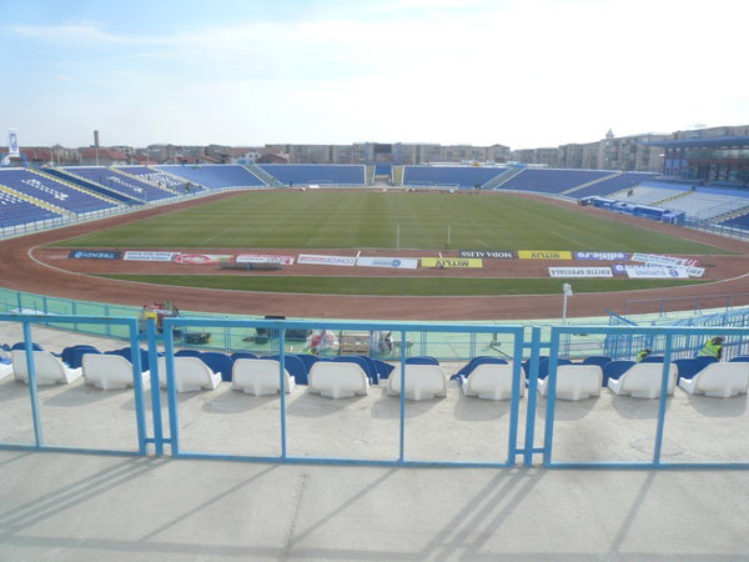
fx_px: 606
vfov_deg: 49.7
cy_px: 281
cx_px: 374
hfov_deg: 63.4
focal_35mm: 28
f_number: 8
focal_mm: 4.6
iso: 100
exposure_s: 1/160
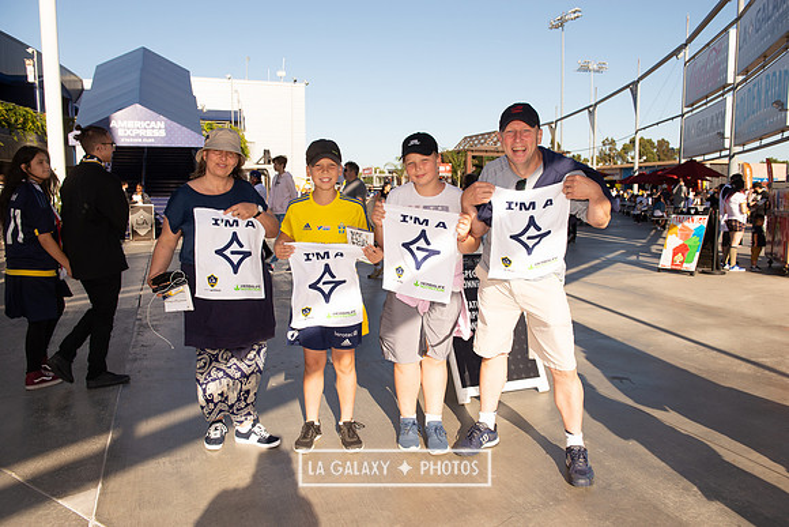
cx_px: 394
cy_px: 264
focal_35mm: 28
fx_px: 614
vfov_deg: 46.4
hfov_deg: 65.5
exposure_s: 1/1000
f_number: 5.6
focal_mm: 28
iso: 200
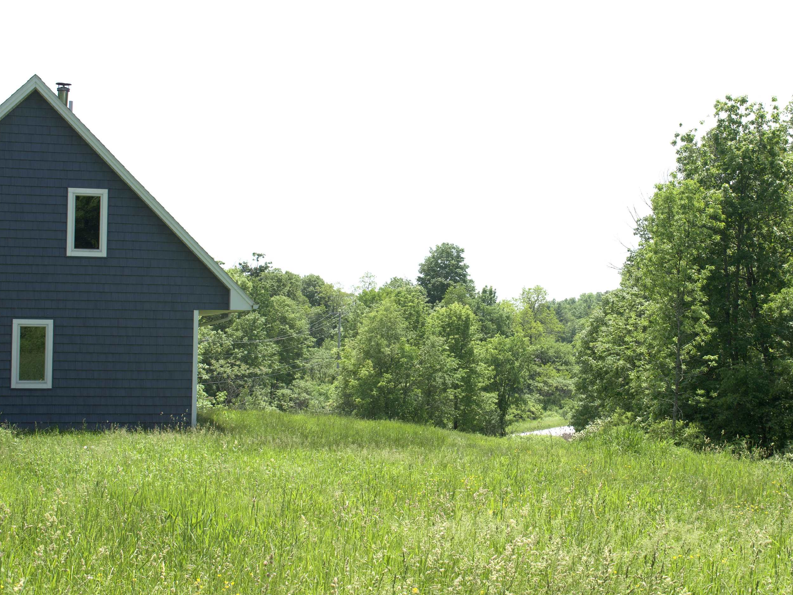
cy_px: 277
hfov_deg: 28.9
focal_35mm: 67
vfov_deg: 21.9
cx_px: 476
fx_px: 1535
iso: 100
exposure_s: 1/320
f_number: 9
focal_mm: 38
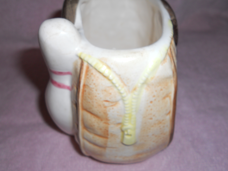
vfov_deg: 44.2
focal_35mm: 32
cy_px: 86
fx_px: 211
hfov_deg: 56.8
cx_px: 114
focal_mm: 5.8
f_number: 8.8
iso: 80
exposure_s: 1/25
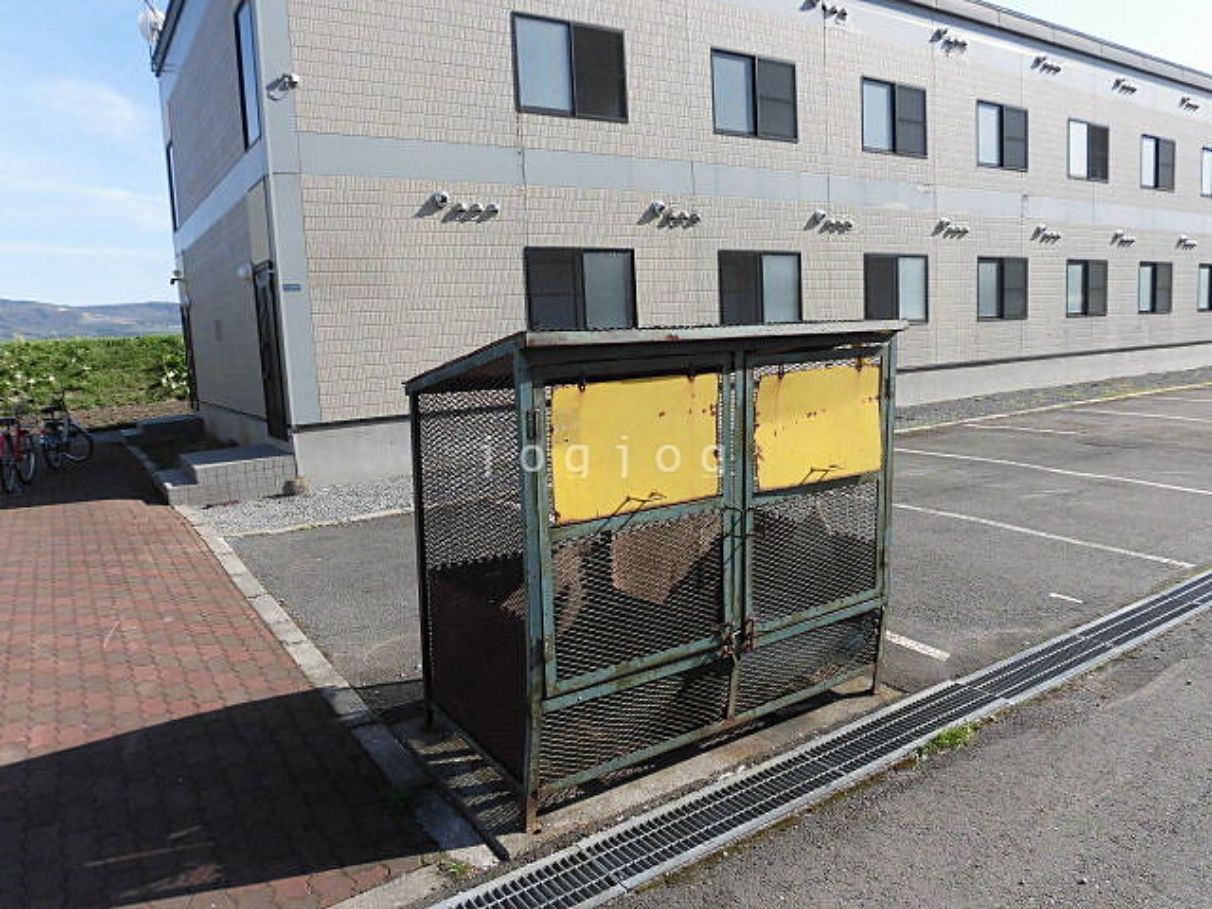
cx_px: 606
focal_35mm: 24
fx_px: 840
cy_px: 454
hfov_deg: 71.6
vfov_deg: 56.8
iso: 100
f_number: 3.1
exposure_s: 1/1000
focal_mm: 4.3
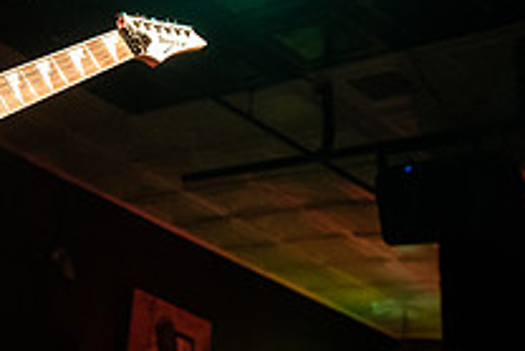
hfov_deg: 27.4
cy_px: 11
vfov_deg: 19.8
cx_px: -58
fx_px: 978
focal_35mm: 67
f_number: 3.2
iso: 3200
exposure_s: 1/40
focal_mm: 24
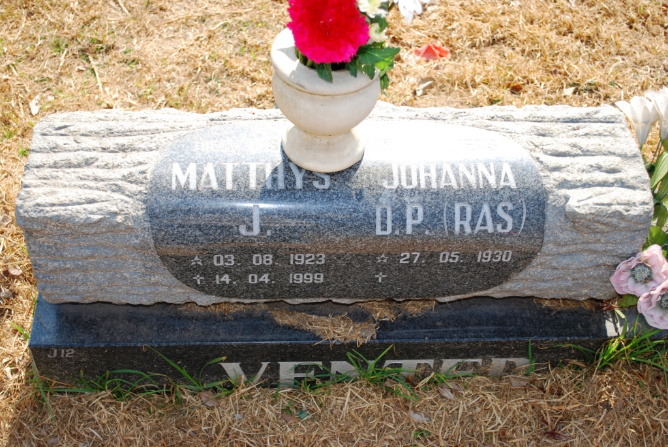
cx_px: 334
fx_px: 892
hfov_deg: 41.1
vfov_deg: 28.1
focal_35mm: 48
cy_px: 224
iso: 100
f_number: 5
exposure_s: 1/160
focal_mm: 32
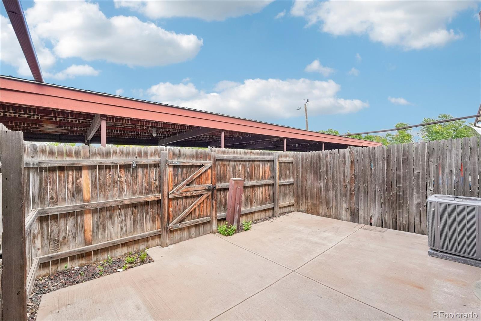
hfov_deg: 100.4
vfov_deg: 77.3
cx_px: 240
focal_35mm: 15
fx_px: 200
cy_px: 160
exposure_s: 1/320
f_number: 8
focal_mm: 10
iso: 800
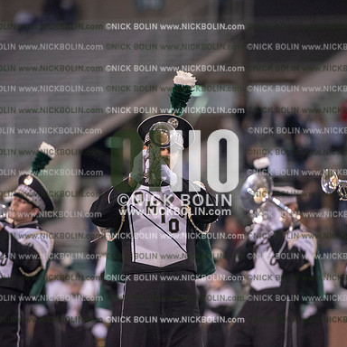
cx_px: 174
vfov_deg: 6.8
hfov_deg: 6.8
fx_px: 2915
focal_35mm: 257
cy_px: 173
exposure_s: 1/1250
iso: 5000
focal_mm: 200
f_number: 3.2
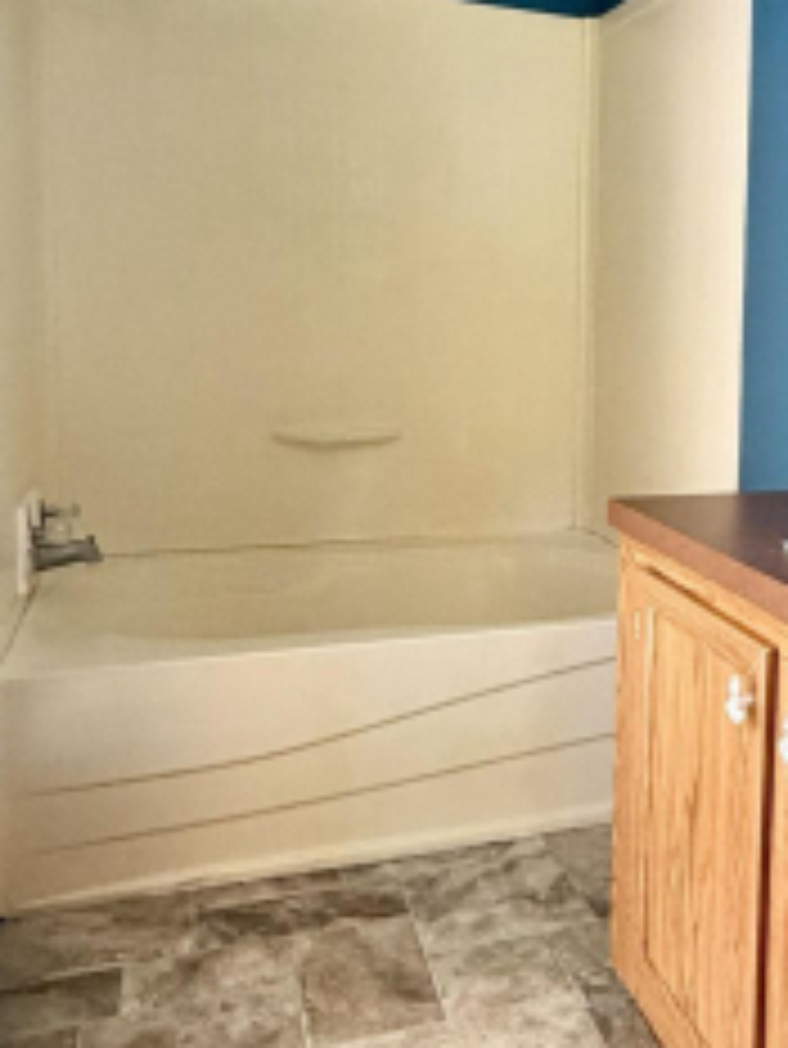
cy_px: 412
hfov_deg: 33.1
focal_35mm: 40
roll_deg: -1.5
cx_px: 779
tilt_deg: -4.7
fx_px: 1213
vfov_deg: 46.5
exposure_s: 1/76
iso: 320
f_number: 2.2
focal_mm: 2.22
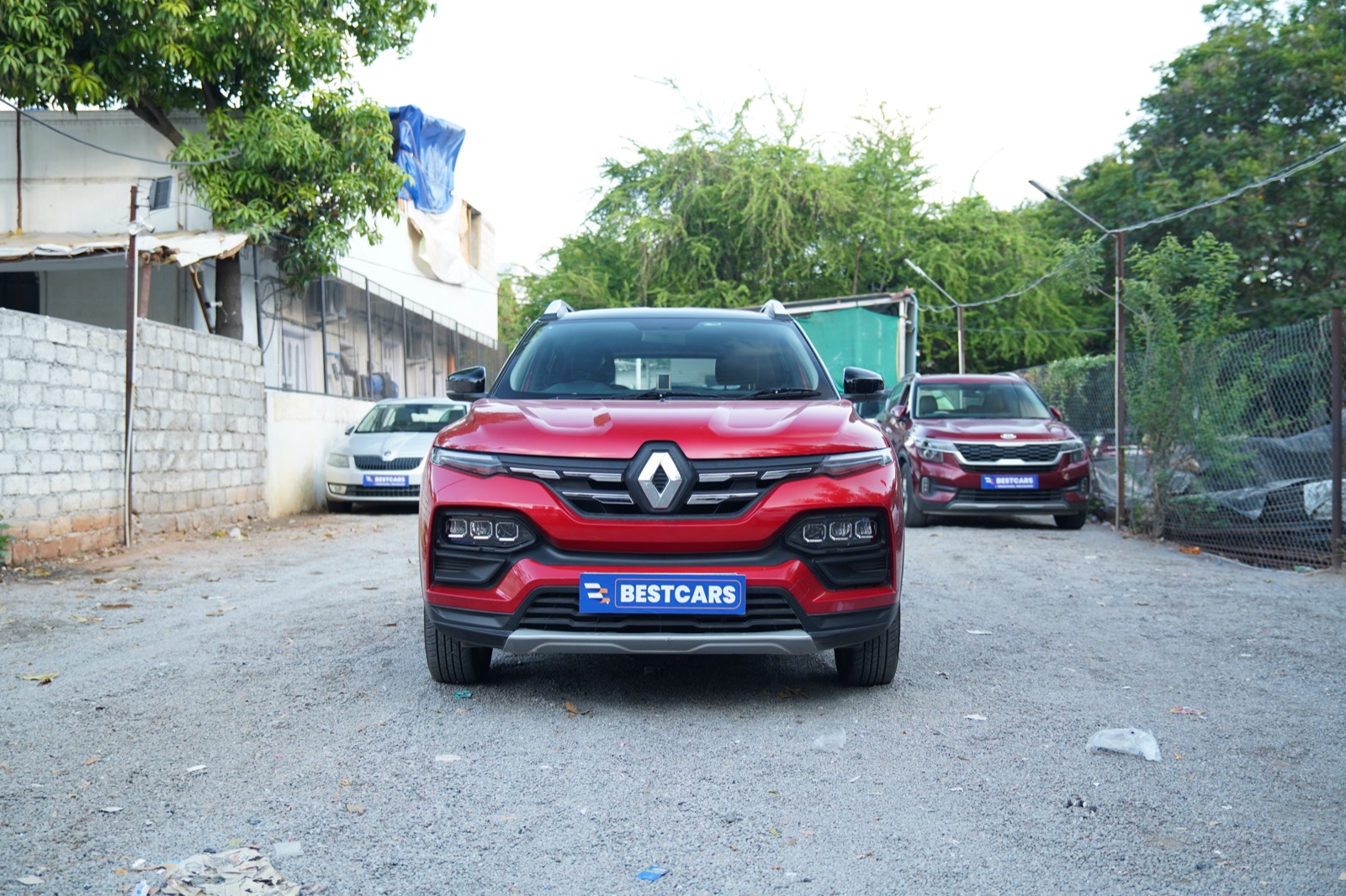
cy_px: 448
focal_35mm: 35
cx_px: 673
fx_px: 1308
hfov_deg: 54.4
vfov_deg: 37.8
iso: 250
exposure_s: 1/125
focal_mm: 35
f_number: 2.8
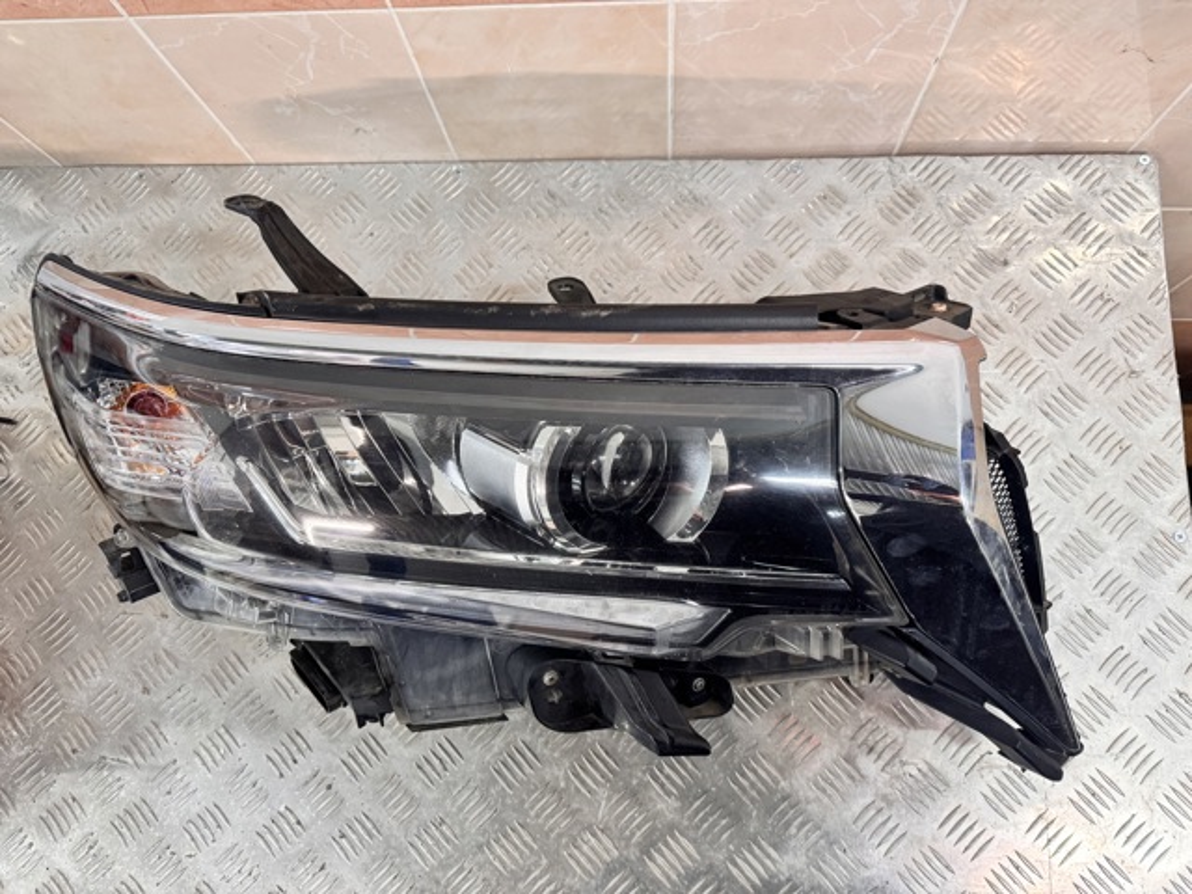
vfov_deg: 56.8
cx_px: 596
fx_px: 826
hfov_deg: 71.6
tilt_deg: -76.7
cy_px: 447
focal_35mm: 24
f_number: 1.78
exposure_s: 1/60
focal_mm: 6.76
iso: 320
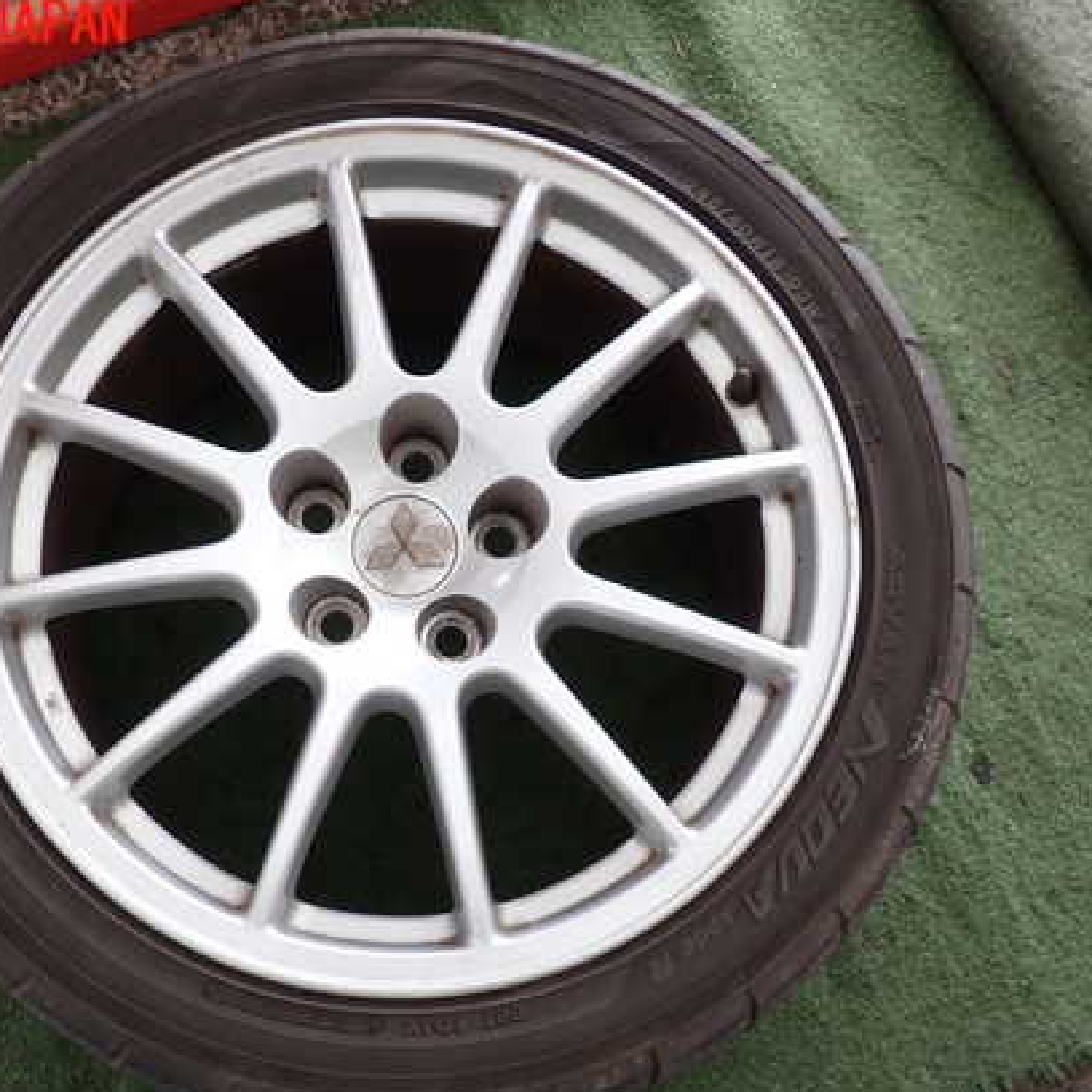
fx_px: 1392
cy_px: 594
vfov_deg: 42.8
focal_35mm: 39
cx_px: 444
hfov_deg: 42.7
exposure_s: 1/60
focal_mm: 5.4
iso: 160
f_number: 2.3
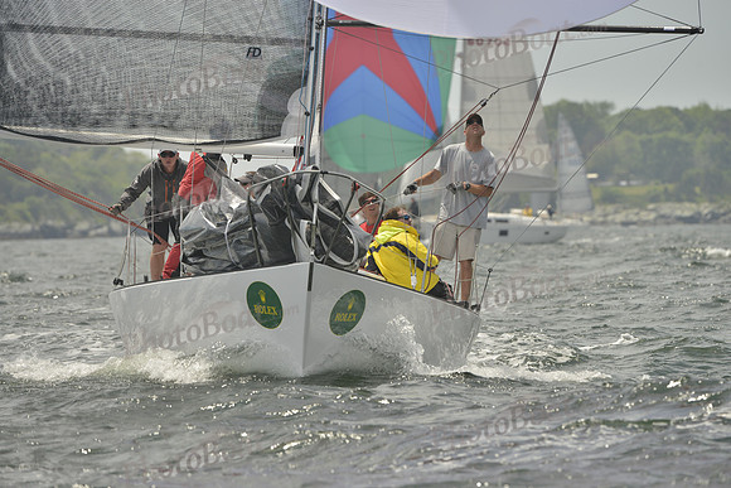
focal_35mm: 340
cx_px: 366
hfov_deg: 6.1
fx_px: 6905
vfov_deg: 4.0
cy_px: 244
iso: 280
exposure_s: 1/1250
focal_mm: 340
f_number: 7.1
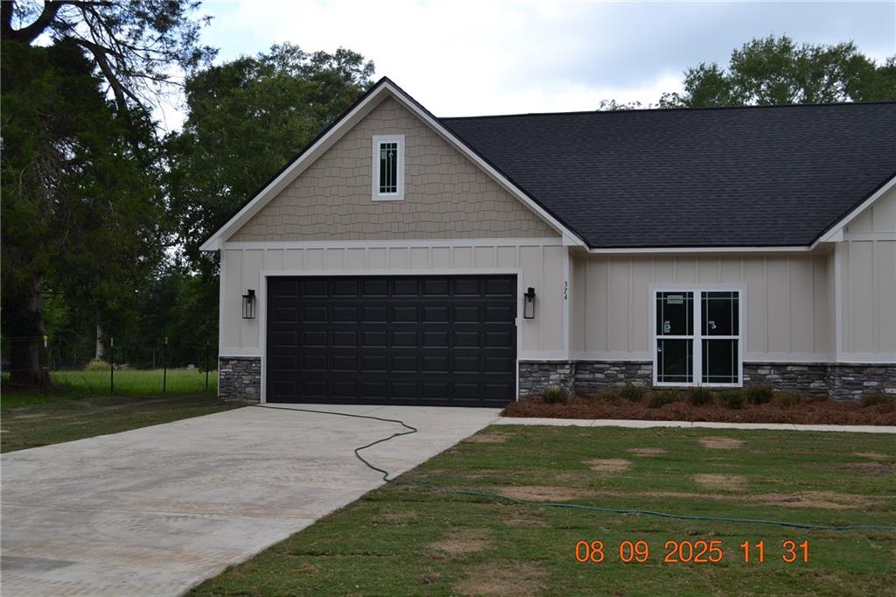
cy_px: 298
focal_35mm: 39
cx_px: 448
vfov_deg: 34.2
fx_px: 970
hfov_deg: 49.6
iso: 100
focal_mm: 26
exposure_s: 1/160
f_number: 6.3
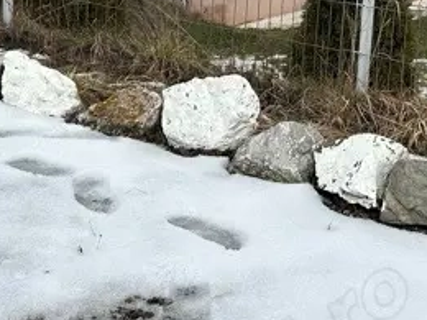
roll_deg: -2.8
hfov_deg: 19.4
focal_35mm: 100
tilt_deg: -12.3
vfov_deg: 14.5
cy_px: -15
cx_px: 340
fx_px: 1234
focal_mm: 5.7
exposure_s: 1/2123
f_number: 1.5
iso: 50
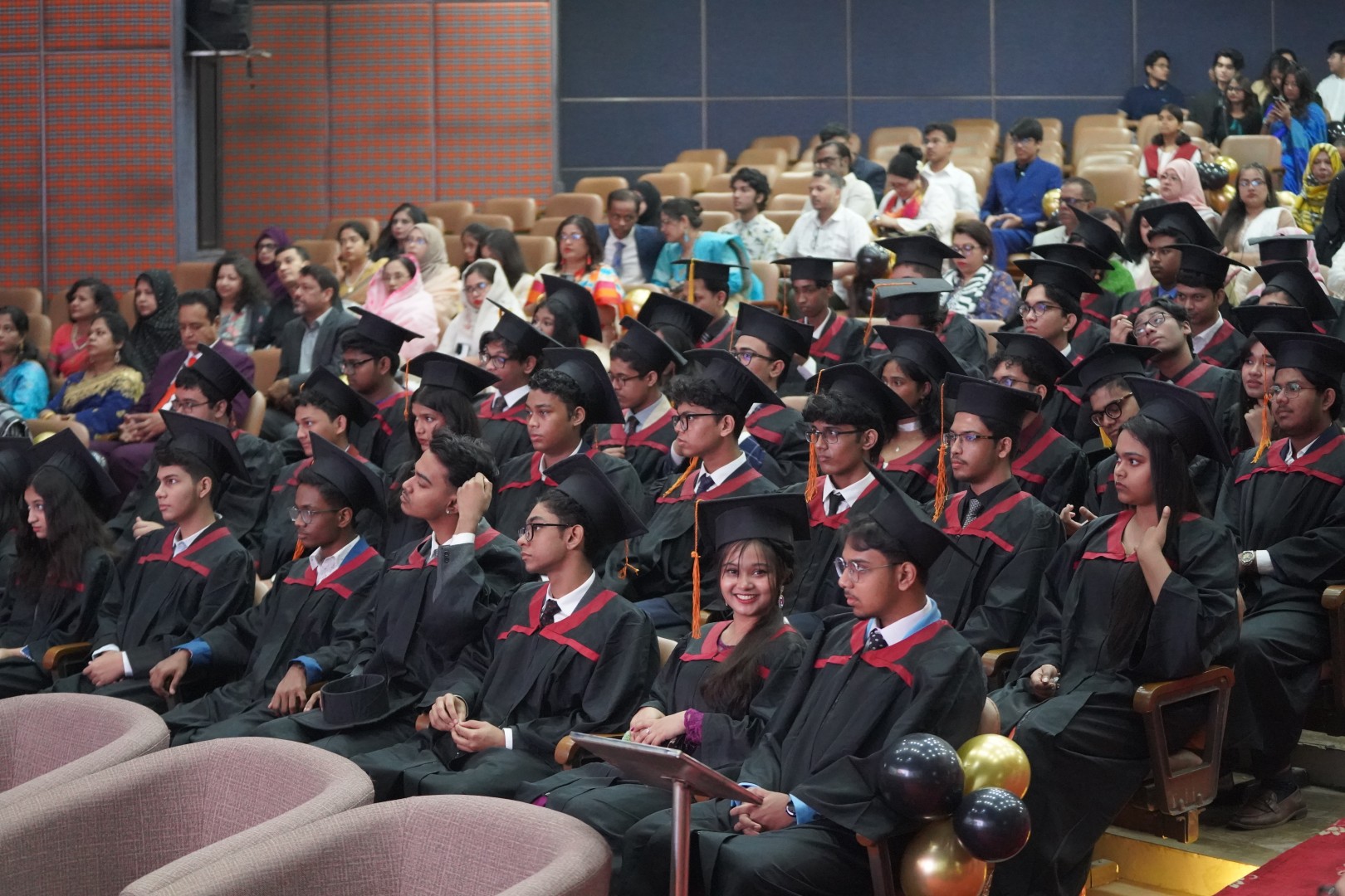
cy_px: 448
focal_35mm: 70
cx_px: 672
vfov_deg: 19.5
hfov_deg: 28.8
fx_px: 2615
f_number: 2.8
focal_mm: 70
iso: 12800
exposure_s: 1/125
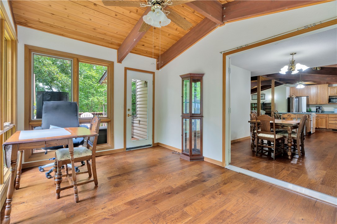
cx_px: 168
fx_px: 150
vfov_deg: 73.7
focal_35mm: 16
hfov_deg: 96.8
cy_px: 112
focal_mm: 16
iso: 80
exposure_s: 1/3
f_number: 8
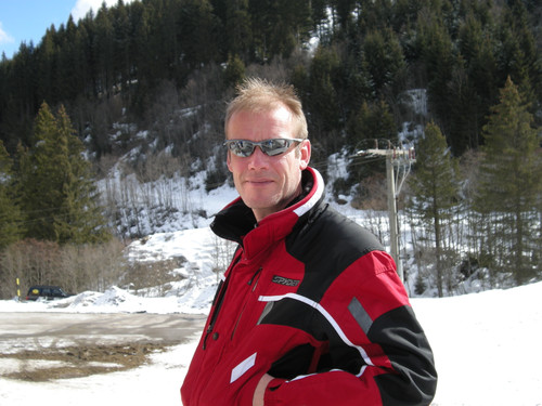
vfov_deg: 32.2
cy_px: 203
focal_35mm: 45
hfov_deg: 42.1
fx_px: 705
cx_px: 271
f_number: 3.1
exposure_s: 1/560
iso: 64
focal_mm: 9.6
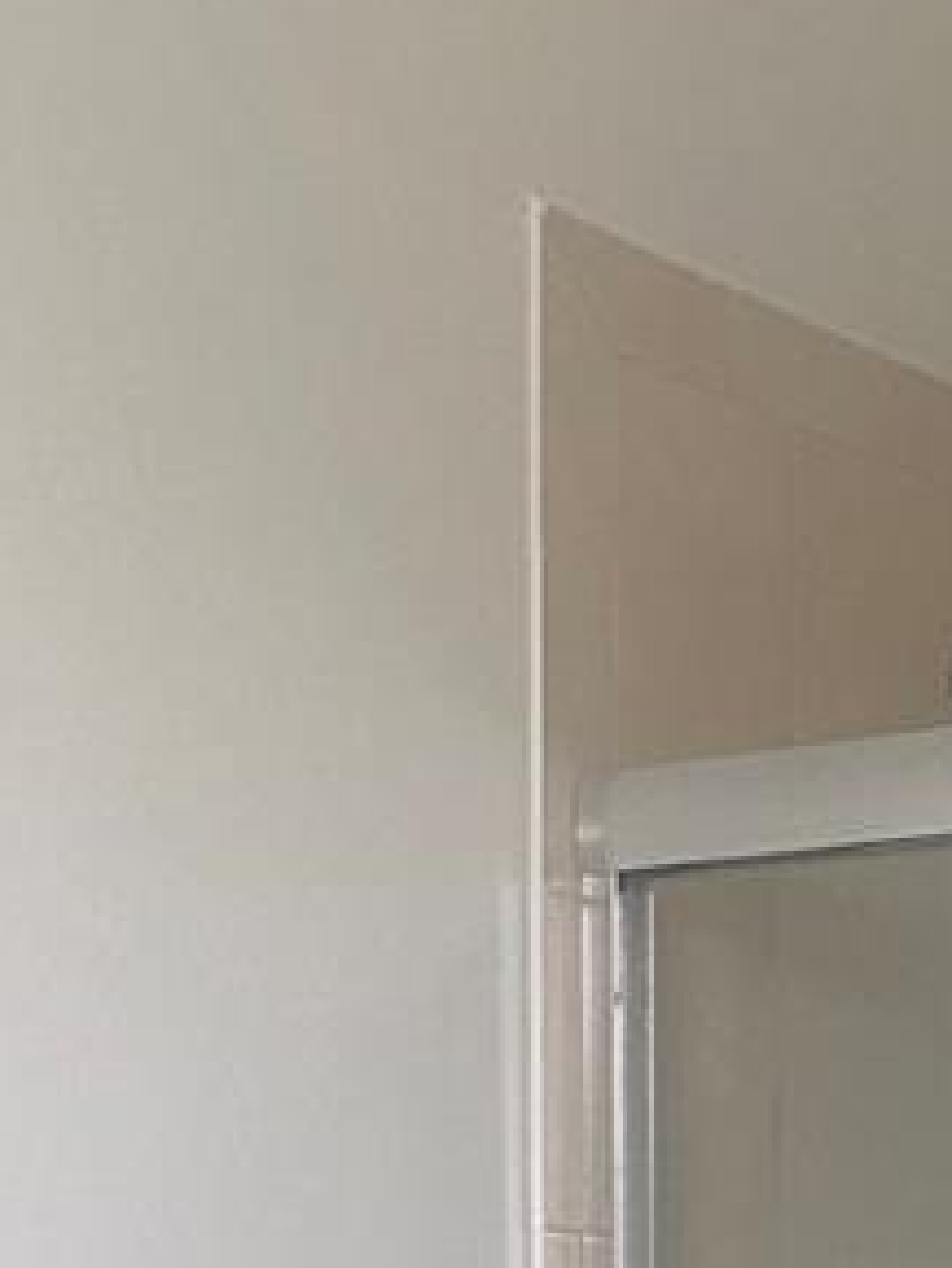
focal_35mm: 108
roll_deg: -0.1
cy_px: 1939
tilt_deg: -4.5
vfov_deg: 16.5
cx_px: 698
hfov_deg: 13.7
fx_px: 3957
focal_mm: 4.25
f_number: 1.8
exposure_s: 1/60
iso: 200
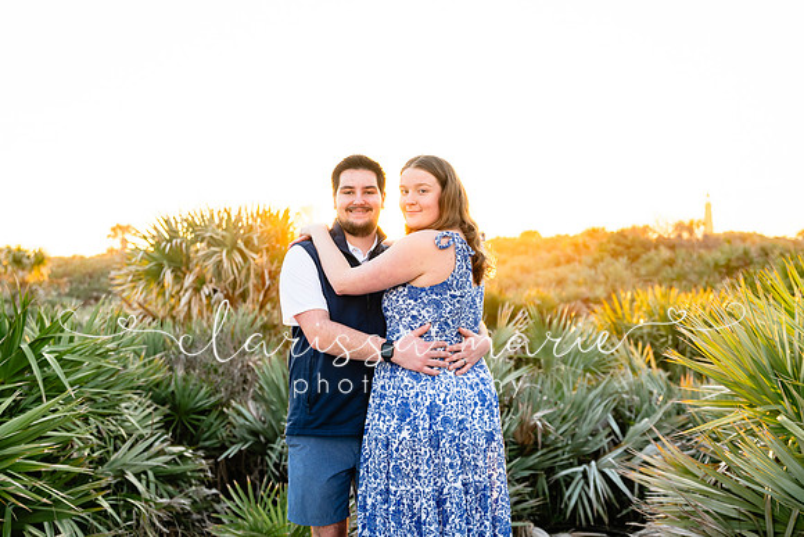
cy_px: 268
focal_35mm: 40
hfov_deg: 48.4
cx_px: 402
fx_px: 894
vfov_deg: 33.4
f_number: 2.8
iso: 100
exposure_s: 1/250
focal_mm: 40
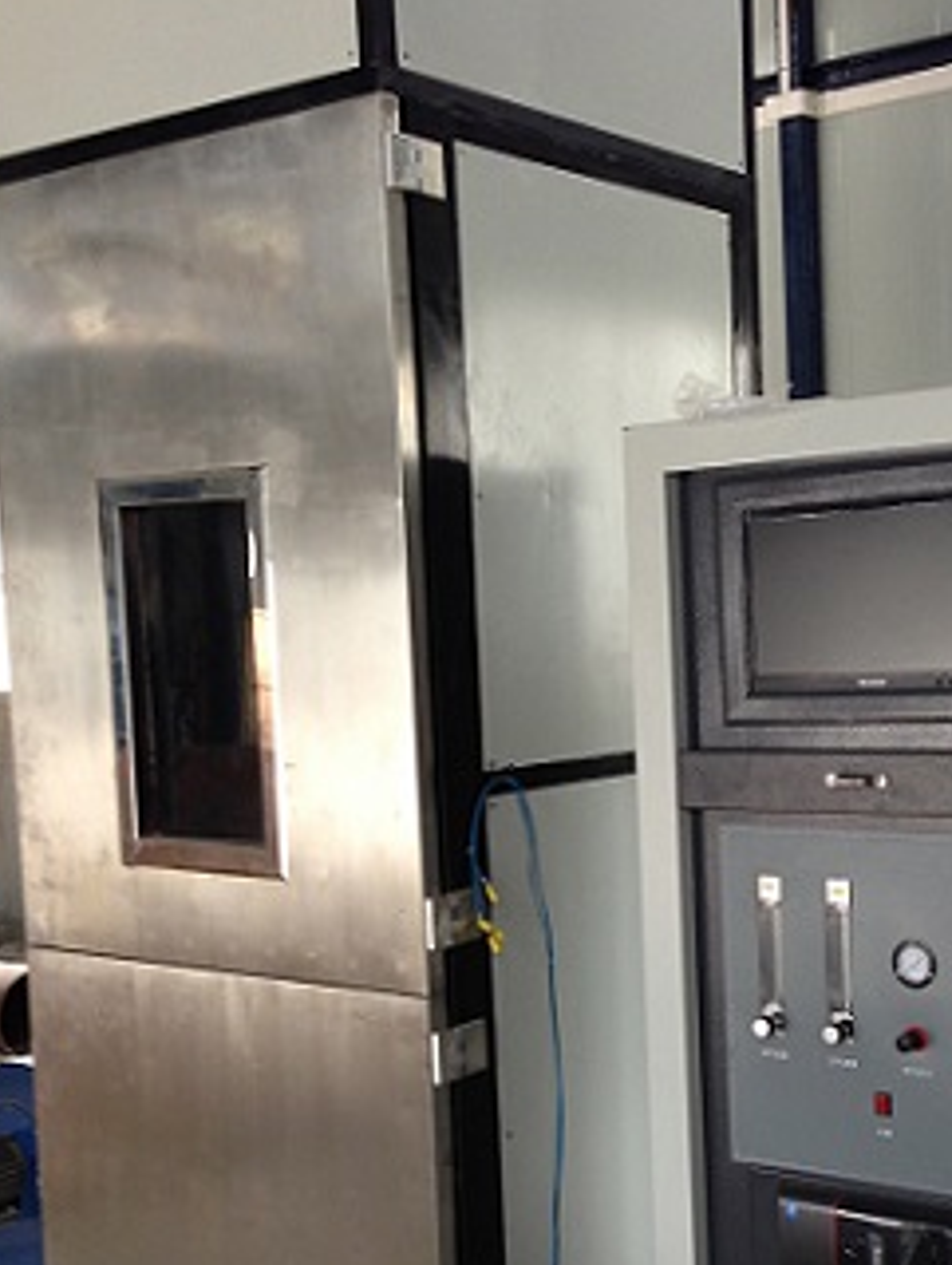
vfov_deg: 36.6
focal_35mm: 52
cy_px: 765
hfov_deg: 27.8
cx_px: 699
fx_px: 1902
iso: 64
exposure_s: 1/20
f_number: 2.4
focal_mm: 4.13
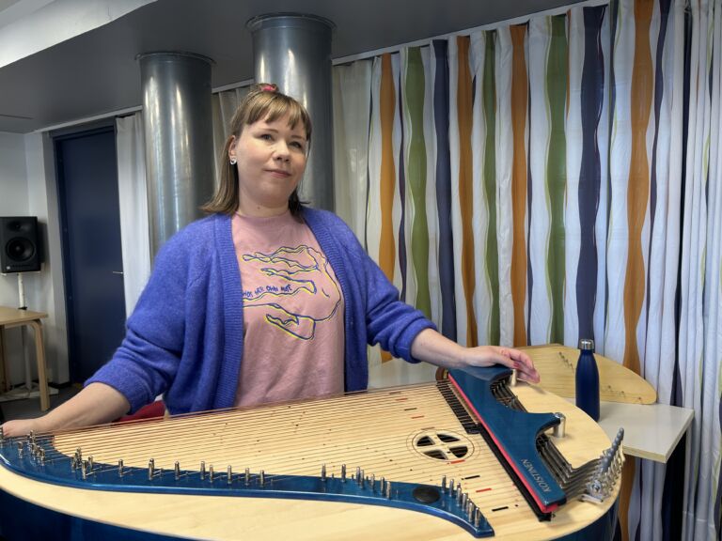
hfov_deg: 67.3
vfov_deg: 53.1
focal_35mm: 26
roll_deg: +1.4
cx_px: 361
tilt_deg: -4.5
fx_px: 542
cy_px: 270
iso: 50
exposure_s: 1/100
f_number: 1.5
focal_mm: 5.7
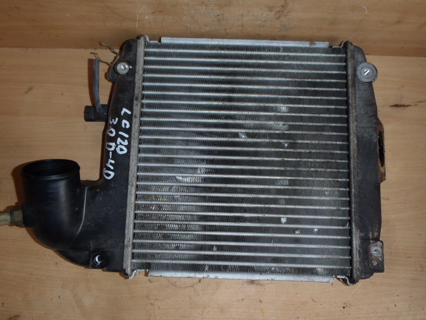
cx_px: 213
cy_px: 160
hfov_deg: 63.4
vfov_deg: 49.7
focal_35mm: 28
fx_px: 345
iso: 100
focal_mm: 5
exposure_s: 1/30
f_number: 3.9
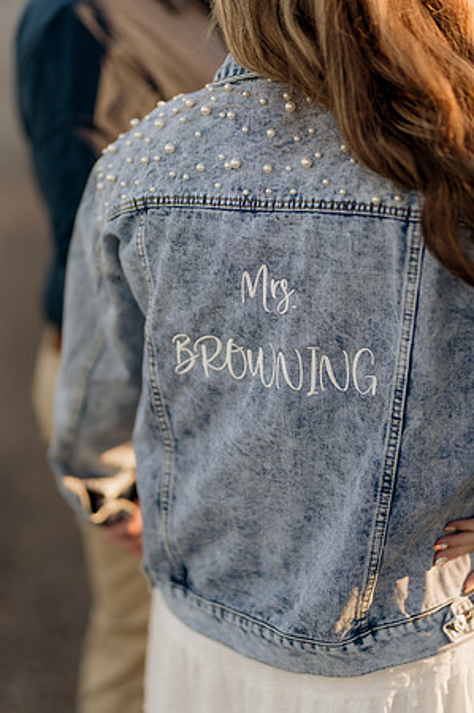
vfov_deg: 23.9
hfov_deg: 16.0
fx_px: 1683
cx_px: 237
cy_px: 356
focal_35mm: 85
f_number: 1.4
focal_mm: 85
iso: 50
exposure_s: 1/500
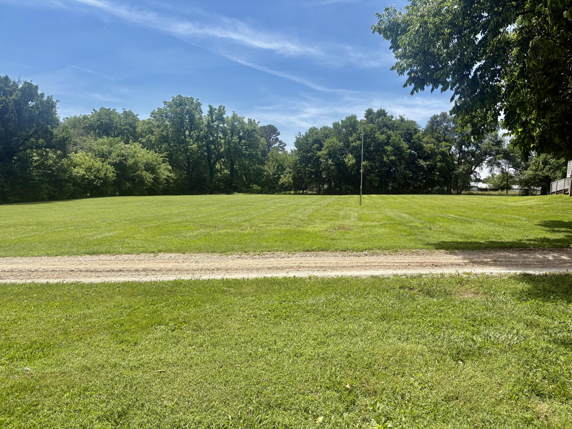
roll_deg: -3.3
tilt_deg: -1.4
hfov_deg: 67.3
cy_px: 214
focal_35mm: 26
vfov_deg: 53.1
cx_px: 286
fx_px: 430
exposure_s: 1/3448
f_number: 1.6
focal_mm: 5.96
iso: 50
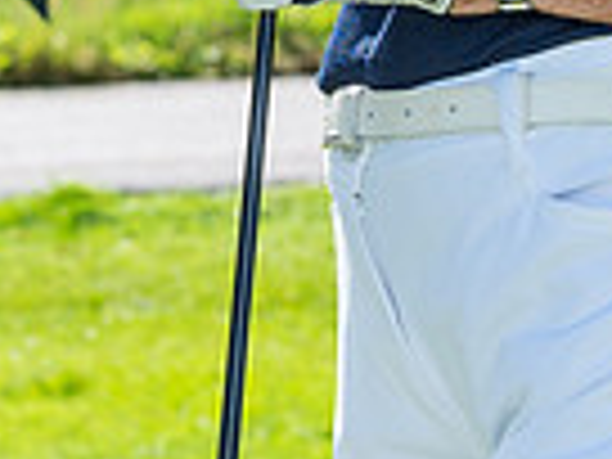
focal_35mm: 504
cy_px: -483
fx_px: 8911
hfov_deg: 3.9
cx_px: 148
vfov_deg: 2.9
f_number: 9
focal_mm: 82
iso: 200
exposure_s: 1/250
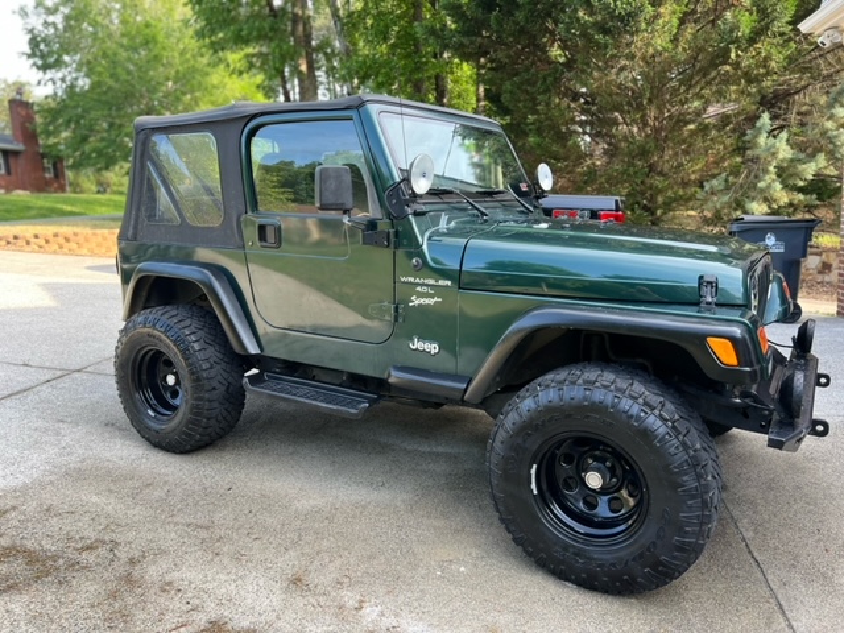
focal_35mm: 26
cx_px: 422
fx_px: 634
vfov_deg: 53.1
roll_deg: +2.8
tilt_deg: -9.2
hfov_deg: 67.3
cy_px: 316
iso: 40
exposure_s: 1/211
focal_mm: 5.7
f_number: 1.5
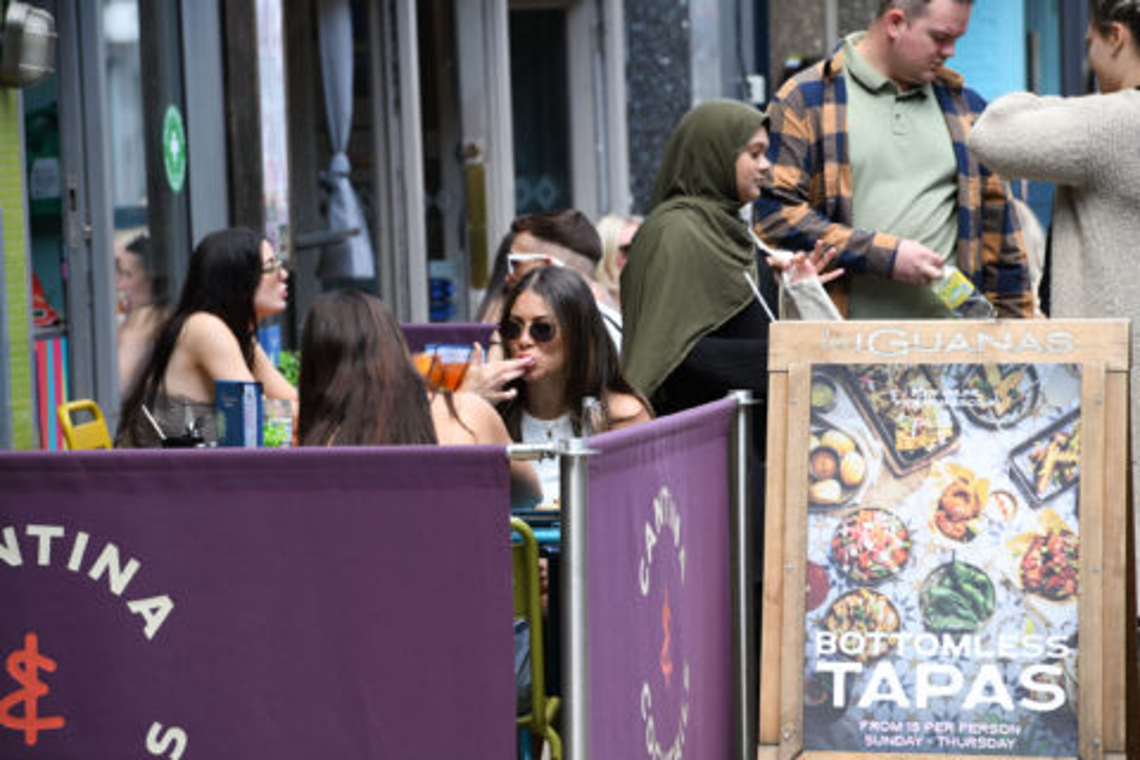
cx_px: 570
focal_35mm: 200
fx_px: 6333
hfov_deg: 10.3
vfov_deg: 6.9
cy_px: 380
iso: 800
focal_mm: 200
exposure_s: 1/400
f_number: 10
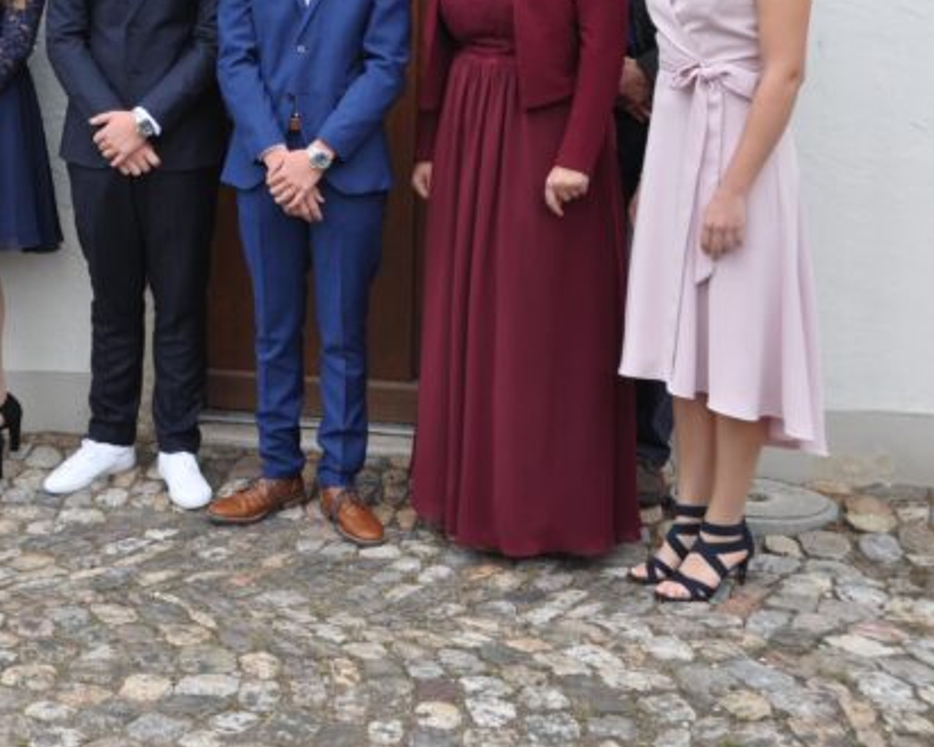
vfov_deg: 17.9
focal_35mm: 84
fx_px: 2323
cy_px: 32
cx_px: -91
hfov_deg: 21.6
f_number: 8
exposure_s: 1/60
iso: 200
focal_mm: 24
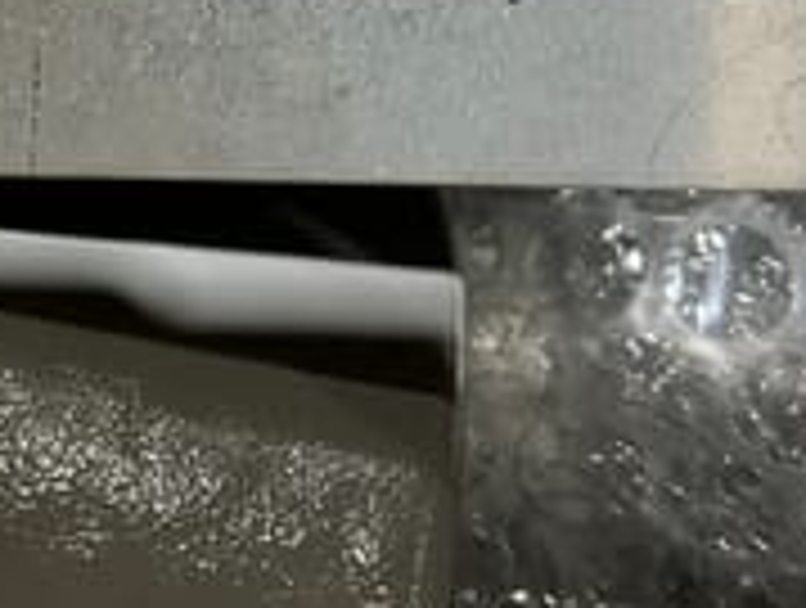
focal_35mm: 78
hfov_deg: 23.8
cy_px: -11
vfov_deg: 18.4
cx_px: -23
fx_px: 1820
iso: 50
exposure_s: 1/50
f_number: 1.8
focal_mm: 3
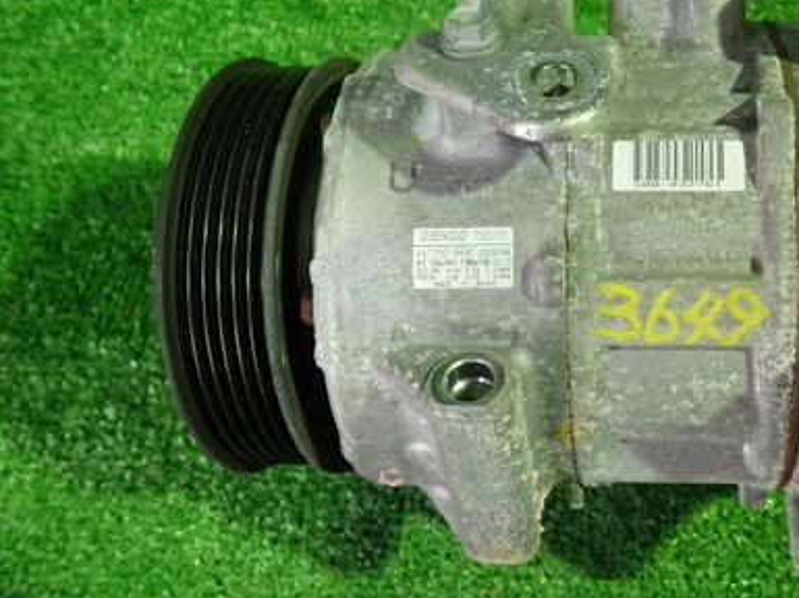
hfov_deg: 46.2
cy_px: 220
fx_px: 899
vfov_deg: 36.5
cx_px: 602
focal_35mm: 39
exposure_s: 1/30
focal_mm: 4.5
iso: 400
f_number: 2
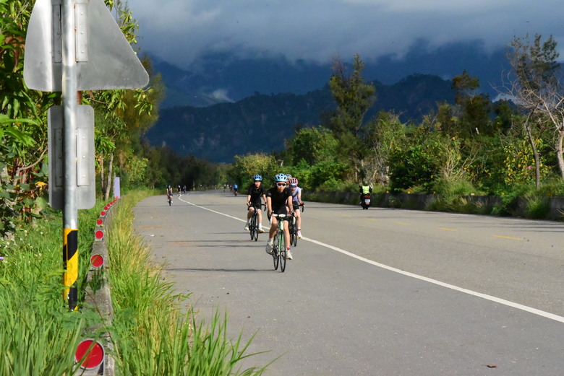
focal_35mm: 140
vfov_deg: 9.8
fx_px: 2194
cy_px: 188
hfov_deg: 14.6
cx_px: 282
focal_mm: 140
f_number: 25
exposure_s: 1/4000
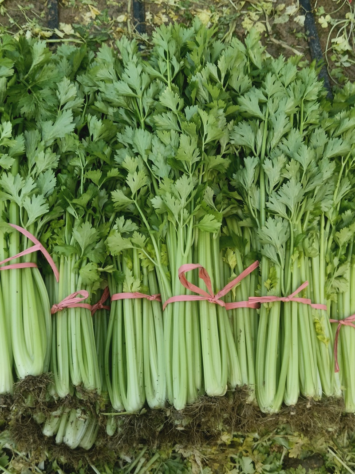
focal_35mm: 42
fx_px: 574
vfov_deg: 44.8
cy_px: 237
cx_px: 178
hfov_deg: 34.3
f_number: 1.9
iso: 100
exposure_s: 1/193
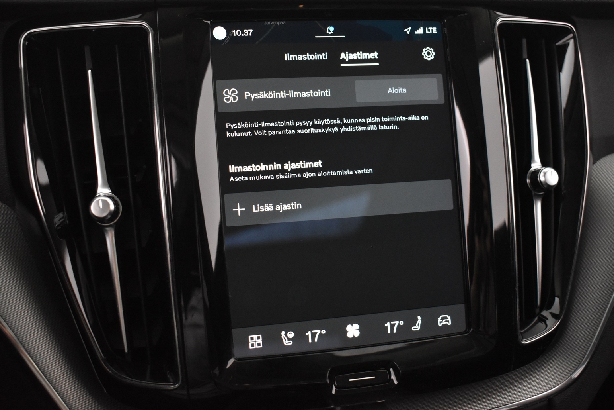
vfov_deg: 31.5
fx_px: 725
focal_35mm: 43
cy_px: 200
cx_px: 297
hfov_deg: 45.9
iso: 3200
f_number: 4
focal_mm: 27
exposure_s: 1/30
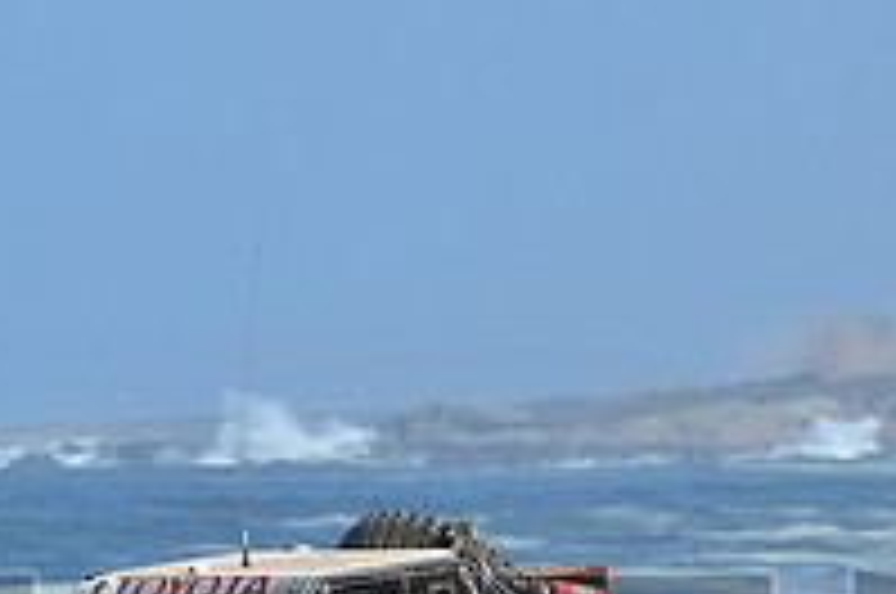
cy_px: 783
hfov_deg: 3.5
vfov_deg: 2.3
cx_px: 342
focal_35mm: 589
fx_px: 14647
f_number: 7.1
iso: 200
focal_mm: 135
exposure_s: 1/640
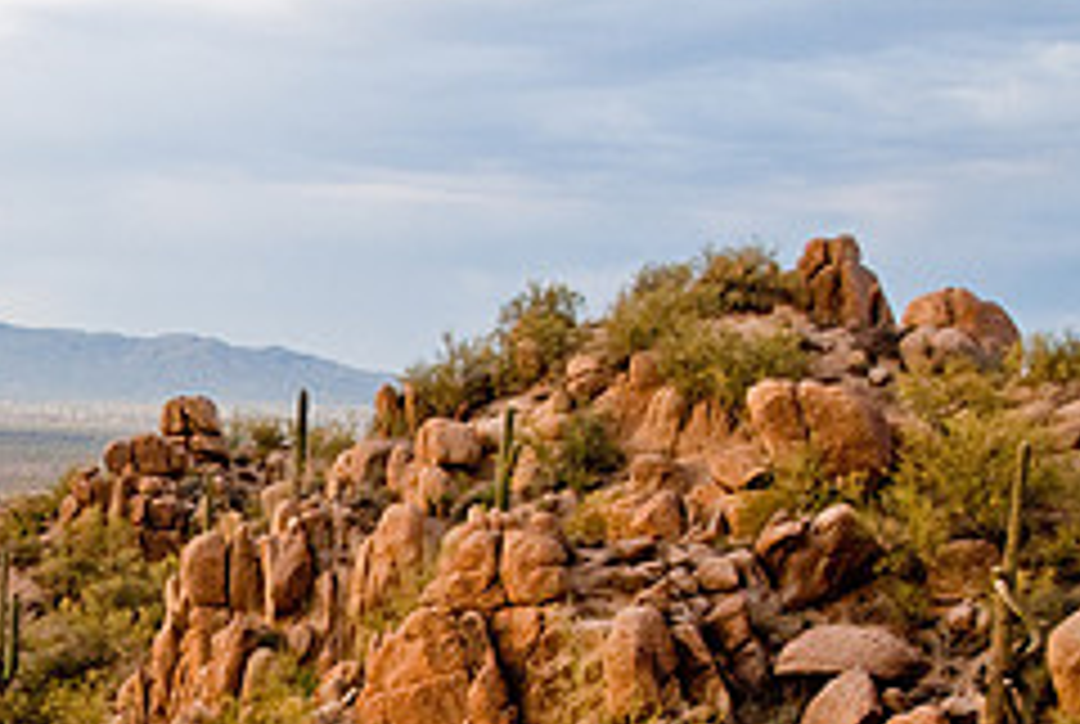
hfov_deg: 22.7
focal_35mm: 87
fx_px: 2615
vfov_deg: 15.5
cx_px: 94
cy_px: 697
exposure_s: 1/320
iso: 800
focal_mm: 24
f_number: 4.5
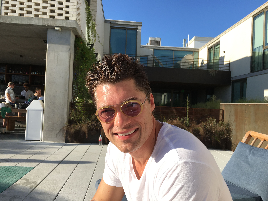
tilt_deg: +3.7
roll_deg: -3.9
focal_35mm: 29
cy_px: 100
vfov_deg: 48.2
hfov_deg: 61.7
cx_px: 134
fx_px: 225
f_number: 2.2
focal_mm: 4.15
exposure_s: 1/938
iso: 25
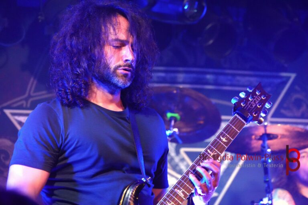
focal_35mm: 189
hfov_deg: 10.9
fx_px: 1617
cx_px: 154
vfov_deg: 7.3
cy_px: 102
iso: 6400
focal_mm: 126
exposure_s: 1/160
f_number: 5.6
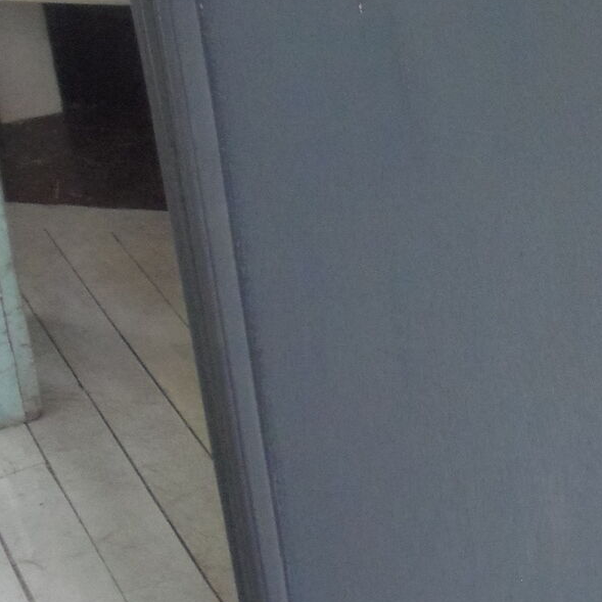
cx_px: 618
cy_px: 264
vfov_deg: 24.0
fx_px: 1417
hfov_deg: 22.9
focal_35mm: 72
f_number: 2.9
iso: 400
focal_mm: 4.3
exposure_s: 1/30
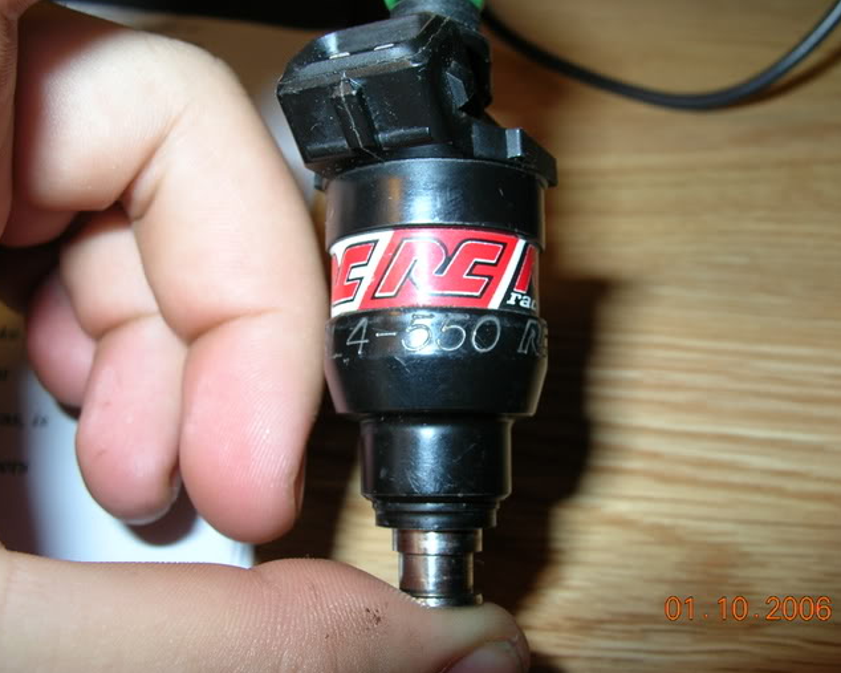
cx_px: 440
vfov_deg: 39.1
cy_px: 339
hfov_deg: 47.9
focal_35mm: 38
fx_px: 946
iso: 50
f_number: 3.7
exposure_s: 1/60.1
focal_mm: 6
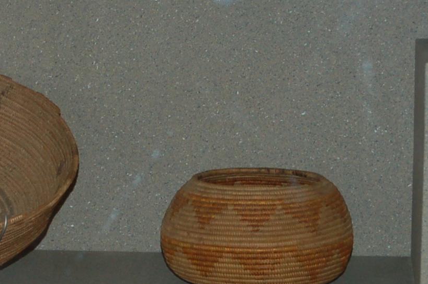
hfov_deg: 14.9
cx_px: 209
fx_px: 1637
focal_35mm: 138
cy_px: 212
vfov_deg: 9.9
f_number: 3.8
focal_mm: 25
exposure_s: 1/60
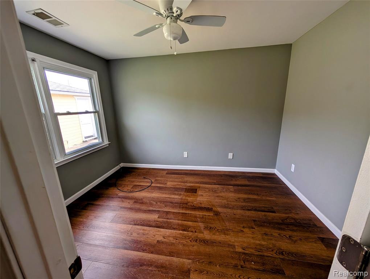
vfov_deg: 94.6
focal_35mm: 12
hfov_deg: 110.5
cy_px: 140
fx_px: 128
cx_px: 185
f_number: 1.7
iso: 66
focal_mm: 2.02
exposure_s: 1/430
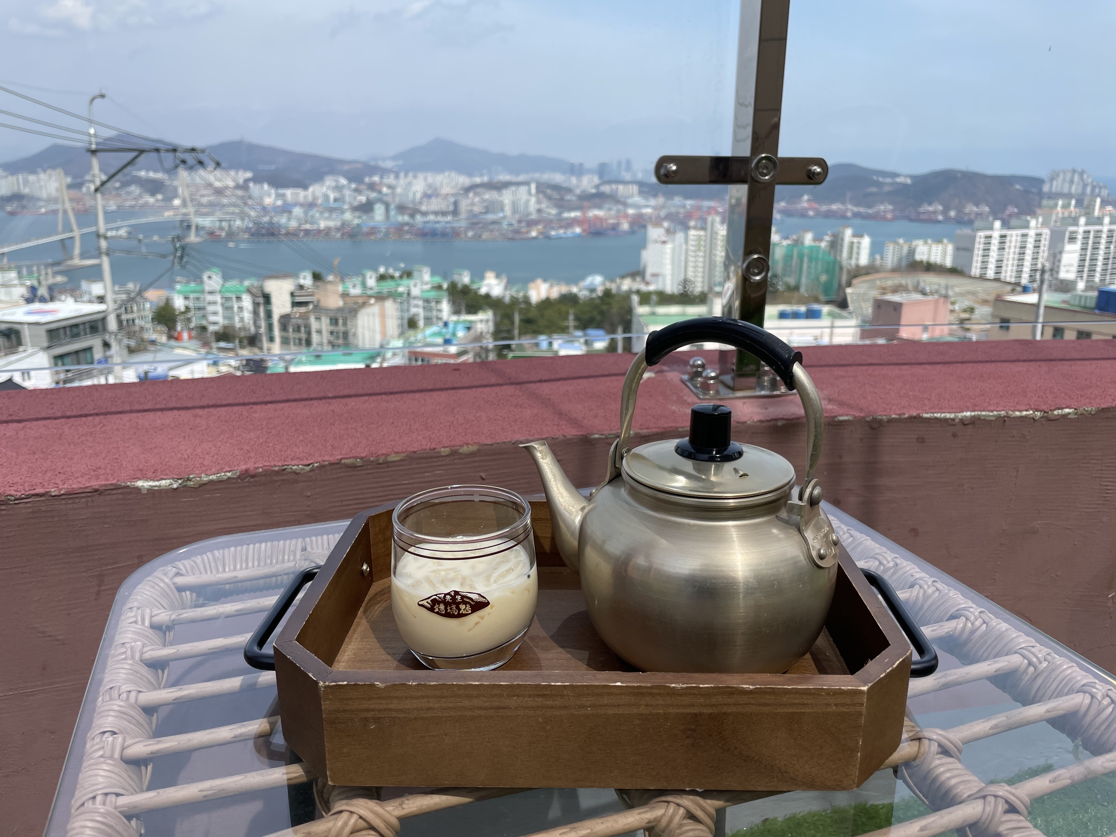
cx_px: 558
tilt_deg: -15.5
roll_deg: -0.1
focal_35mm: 26
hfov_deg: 67.3
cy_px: 418
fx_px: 838
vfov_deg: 53.1
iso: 32
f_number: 1.6
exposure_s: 1/2817
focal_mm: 4.2
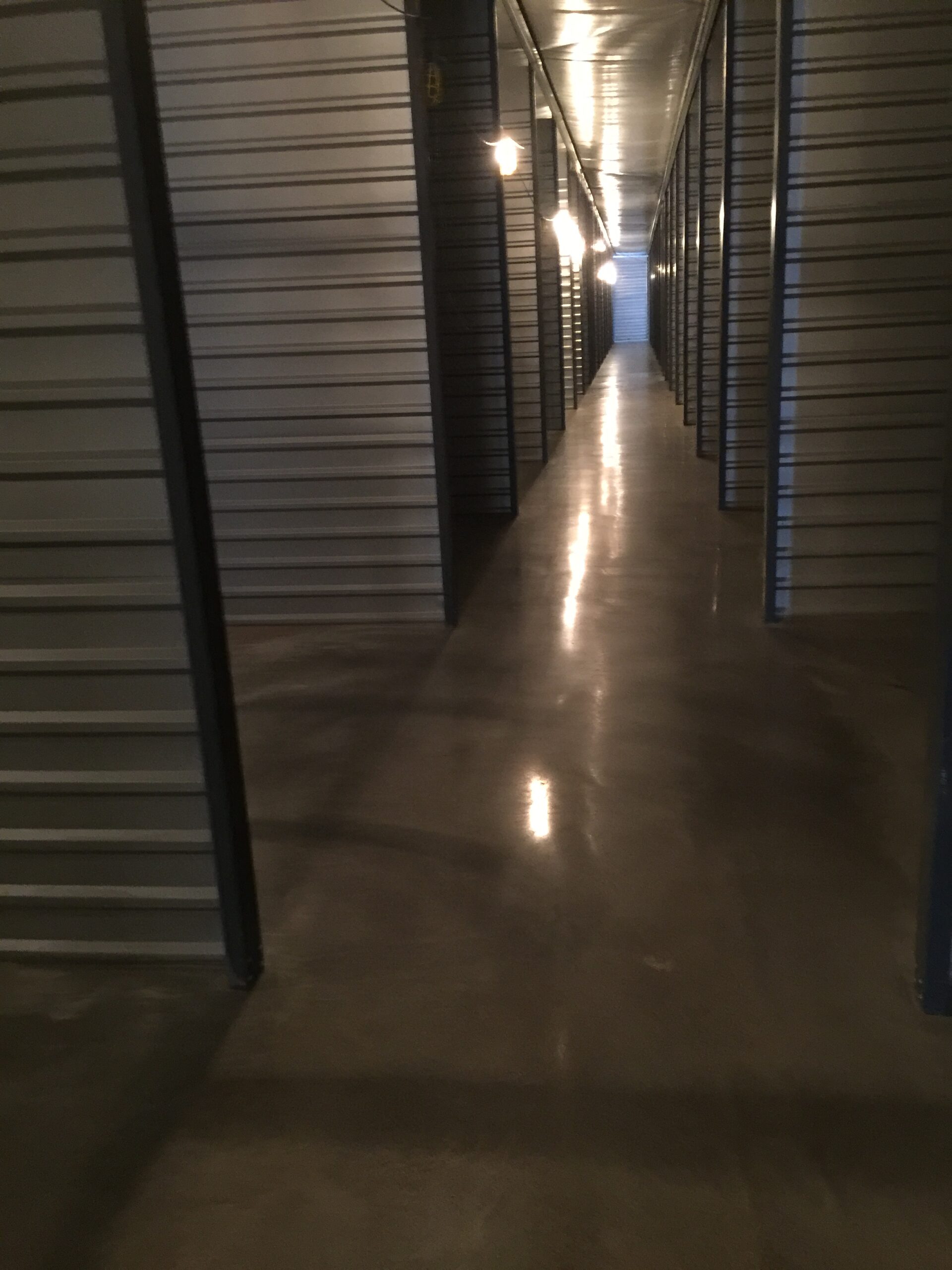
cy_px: 635
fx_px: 1063
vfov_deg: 61.7
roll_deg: +2.9
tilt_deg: -13.1
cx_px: 476
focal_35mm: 29
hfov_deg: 48.2
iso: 160
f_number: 2.2
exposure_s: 1/4
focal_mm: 4.15
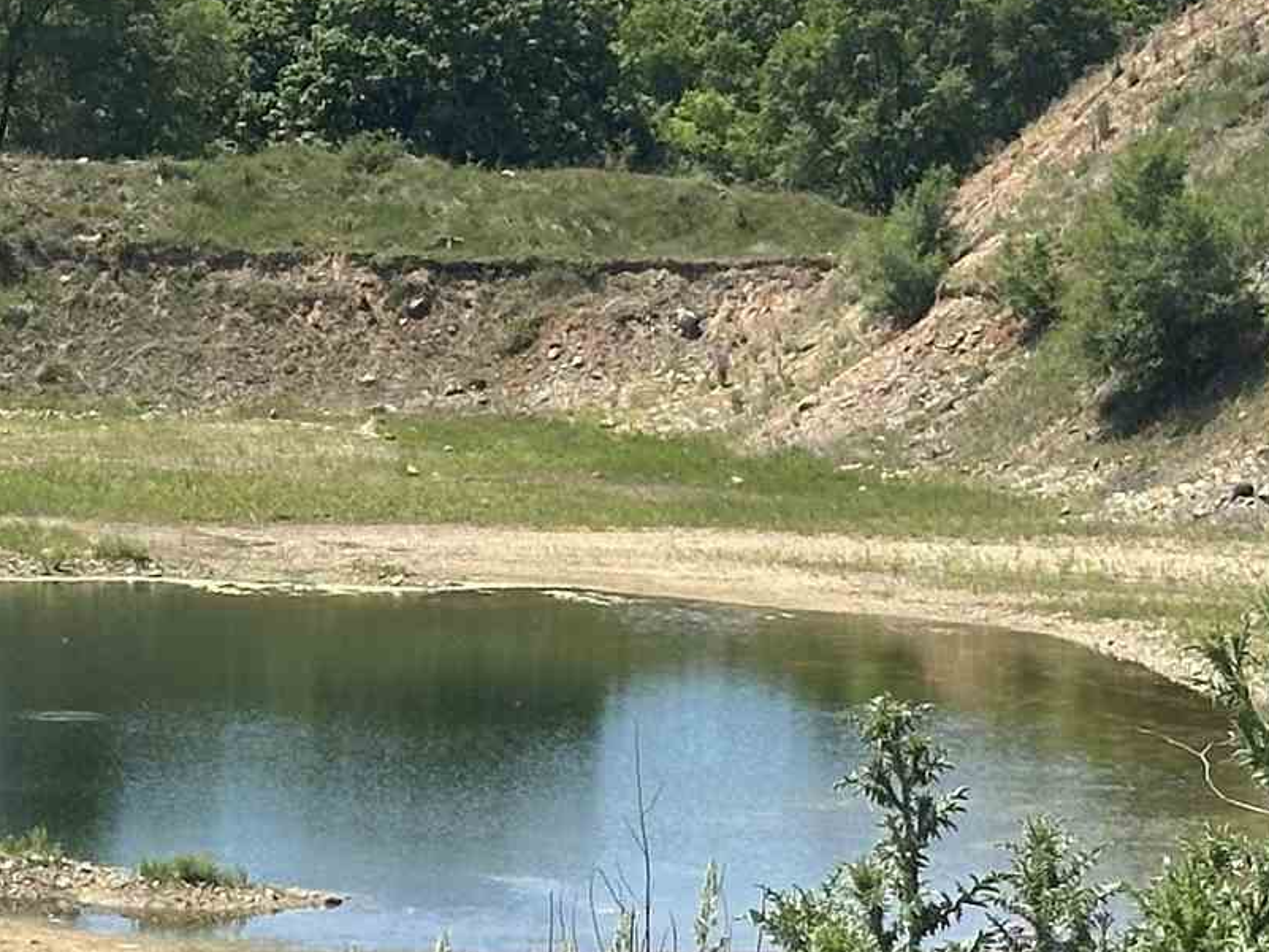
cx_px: -105
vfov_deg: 8.1
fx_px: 6746
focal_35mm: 184
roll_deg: -1.0
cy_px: 356
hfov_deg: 10.6
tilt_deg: -1.7
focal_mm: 6.86
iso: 64
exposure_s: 1/4184
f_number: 1.78
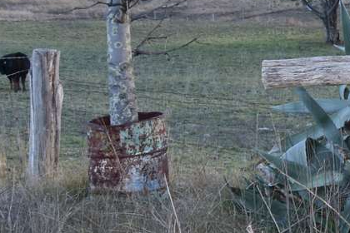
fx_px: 1332
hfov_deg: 13.5
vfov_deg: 9.9
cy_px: -39
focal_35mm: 137
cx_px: 619
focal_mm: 20
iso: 180
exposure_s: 1/250
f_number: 3.5
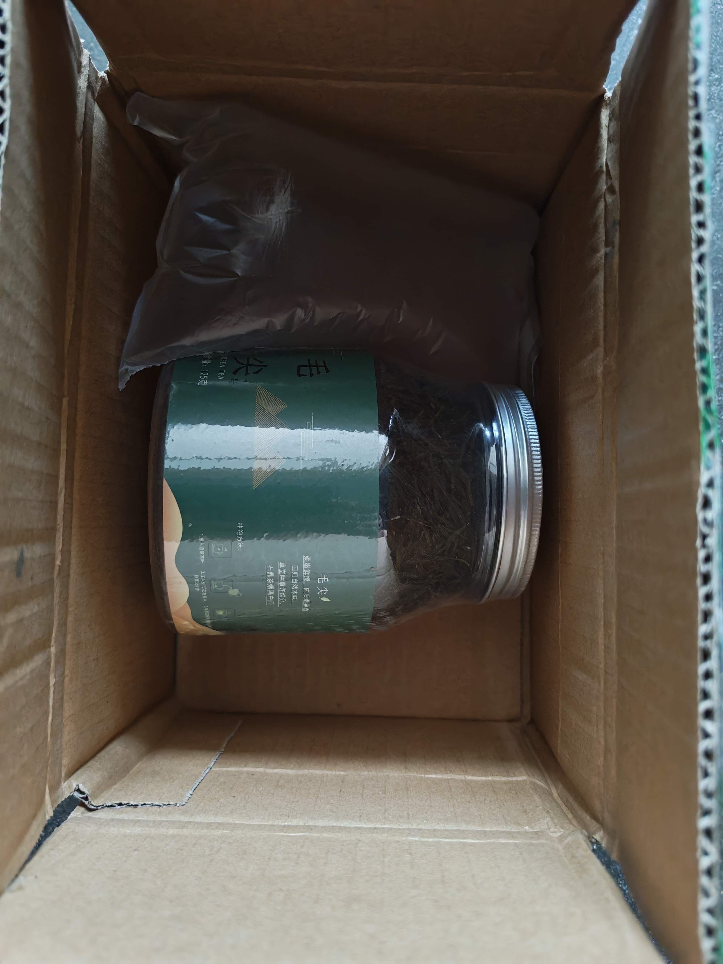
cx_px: 362
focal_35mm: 27
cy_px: 482
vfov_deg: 65.3
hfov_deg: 51.4
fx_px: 752
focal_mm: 6.12
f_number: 1.9
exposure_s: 1/33
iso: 3200
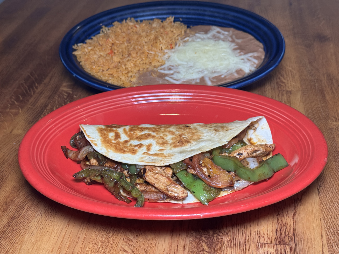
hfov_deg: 39.7
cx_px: 170
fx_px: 470
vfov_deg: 30.3
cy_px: 127
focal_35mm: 48
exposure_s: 1/60
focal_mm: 6.8
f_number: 1.8
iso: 200
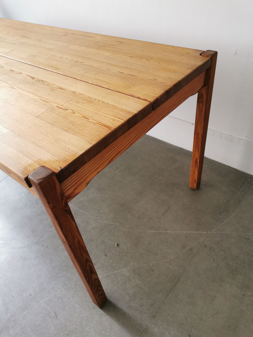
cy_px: 168
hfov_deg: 51.4
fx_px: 263
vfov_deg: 65.3
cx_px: 126
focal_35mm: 27
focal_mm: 5.58
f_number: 1.8
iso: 200
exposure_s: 1/50
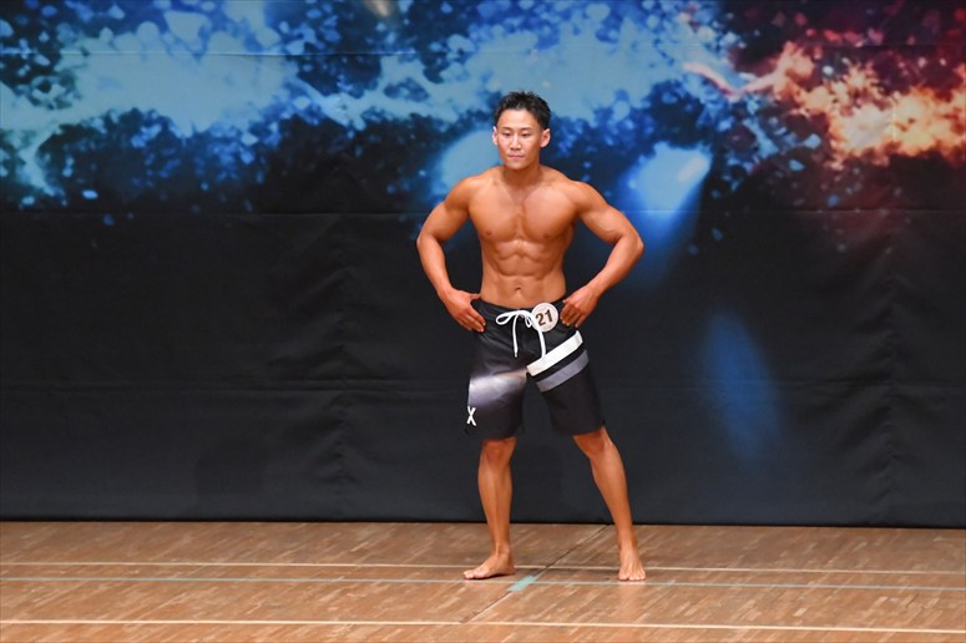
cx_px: 483
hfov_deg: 7.2
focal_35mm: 285
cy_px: 322
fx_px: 7644
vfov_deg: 4.8
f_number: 5.6
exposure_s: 1/400
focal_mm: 190
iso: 8000
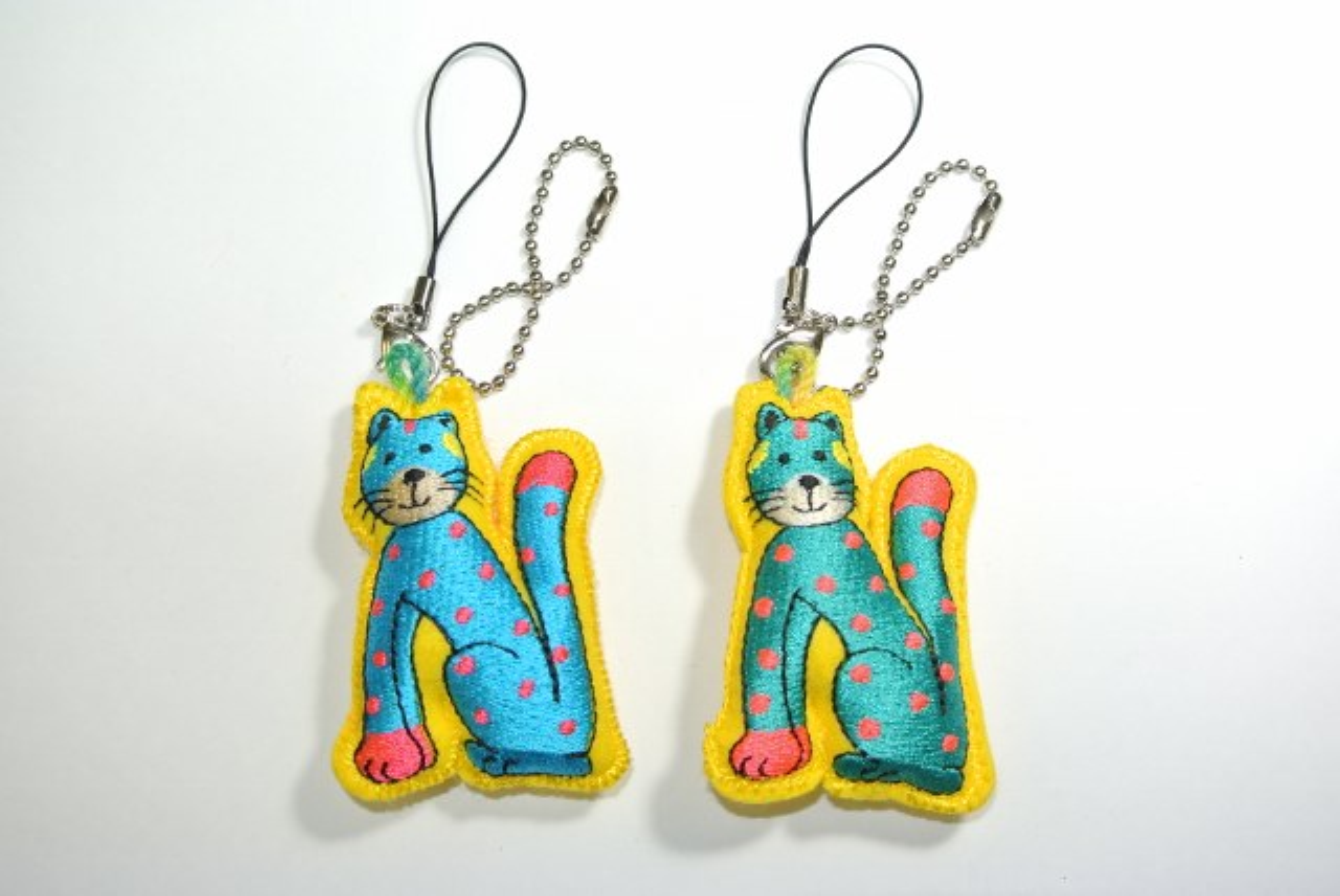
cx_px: 670
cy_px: 448
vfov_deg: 36.9
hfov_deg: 53.1
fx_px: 1341
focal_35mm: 36
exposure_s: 1/60
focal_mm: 13.6
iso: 100
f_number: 5
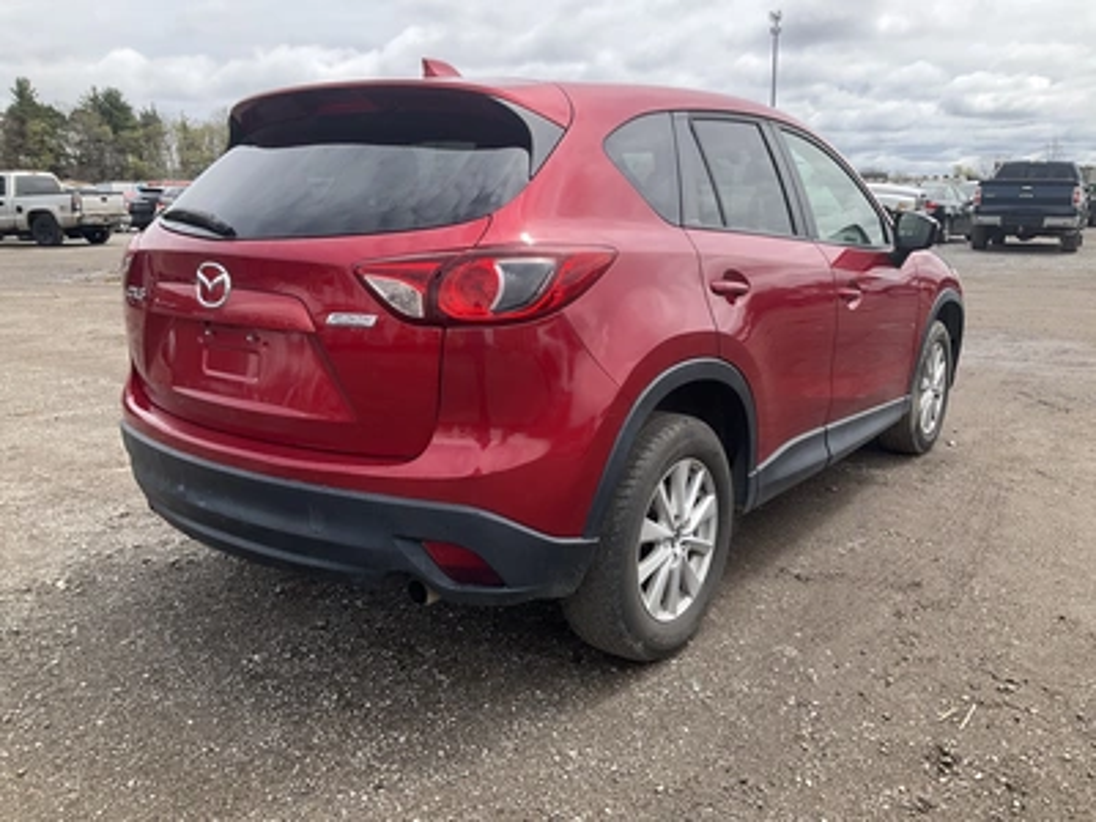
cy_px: 411
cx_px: 548
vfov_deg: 48.2
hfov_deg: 61.7
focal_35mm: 29
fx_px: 918
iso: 25
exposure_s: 1/1035
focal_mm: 3
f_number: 1.8
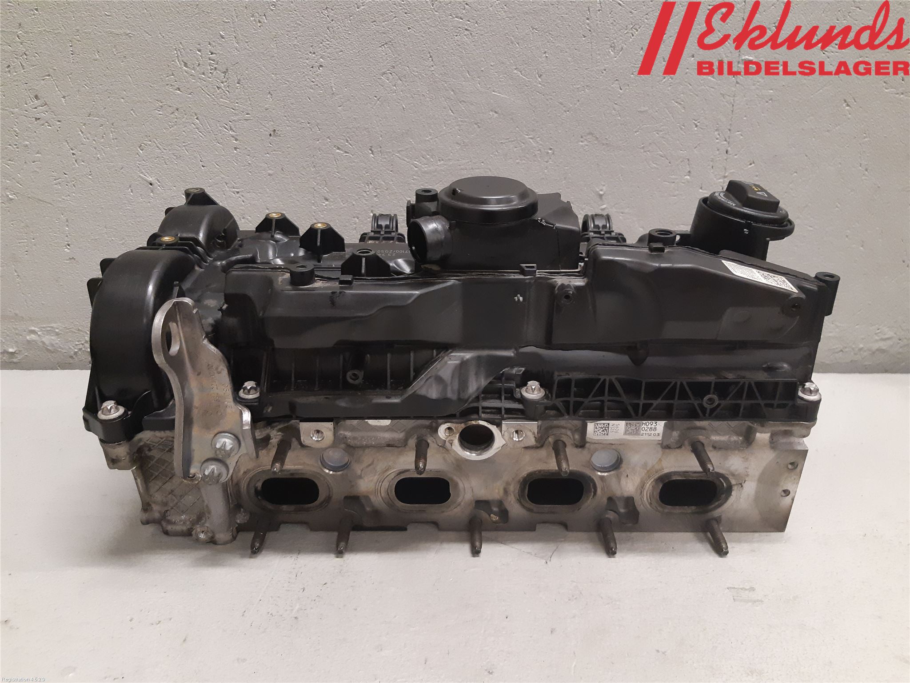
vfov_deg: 53.1
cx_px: 455
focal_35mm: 26
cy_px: 342
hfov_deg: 67.3
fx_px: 683
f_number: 1.7
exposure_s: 1/50
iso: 250
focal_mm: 3.93
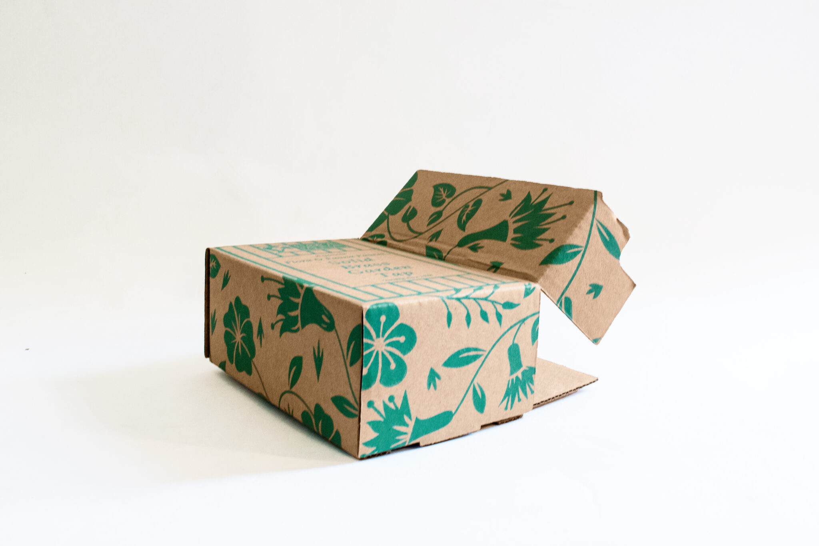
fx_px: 614
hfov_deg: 67.4
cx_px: 410
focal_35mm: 27
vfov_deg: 47.9
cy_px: 273
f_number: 8
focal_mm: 18
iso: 800
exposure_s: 1/13
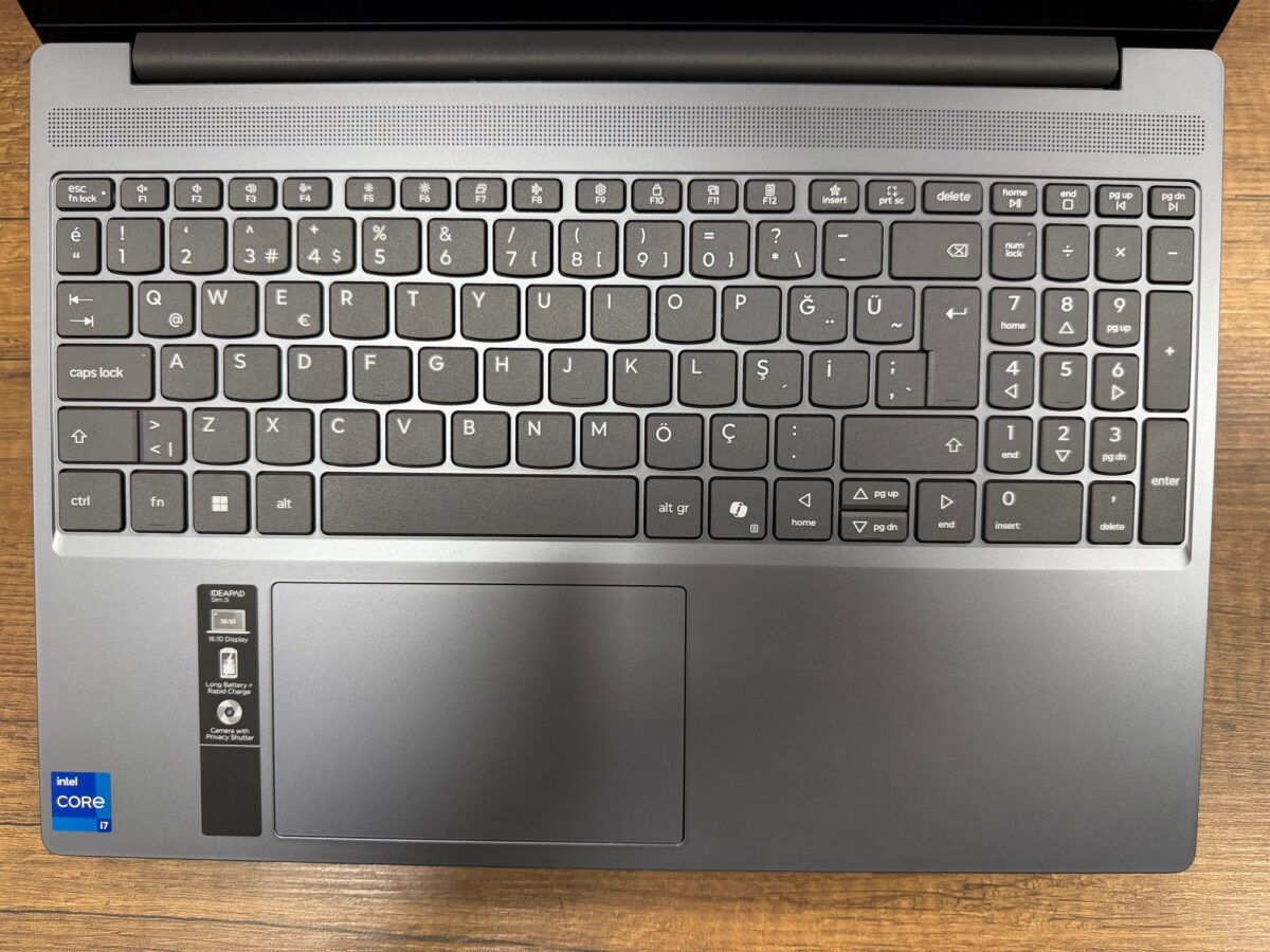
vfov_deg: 56.8
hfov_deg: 71.6
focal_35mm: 24
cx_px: 635
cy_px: 476
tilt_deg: -74.8
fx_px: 881
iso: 200
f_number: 1.78
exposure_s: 1/100
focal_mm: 6.76
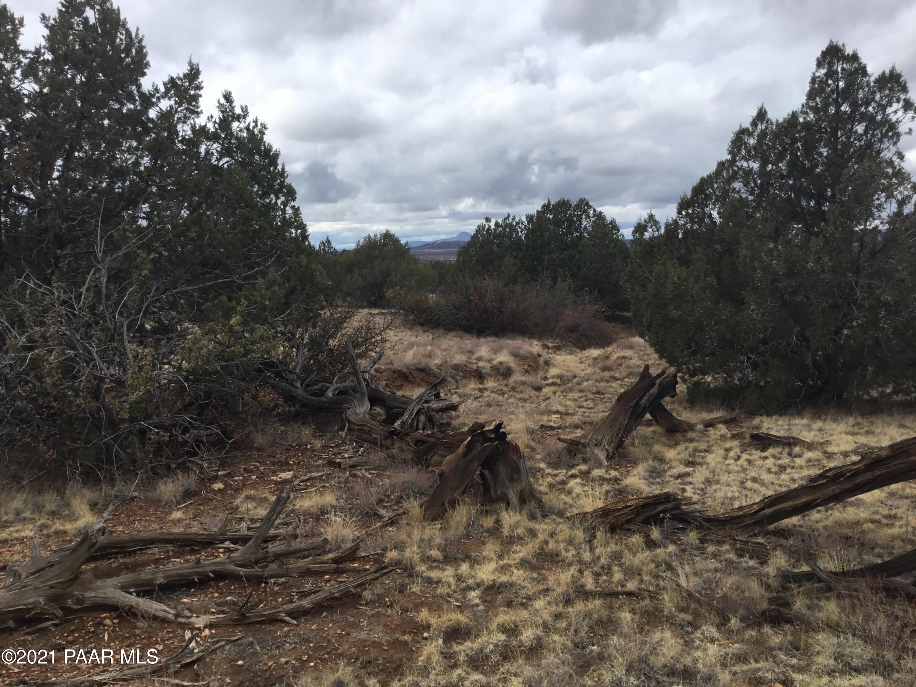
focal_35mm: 31
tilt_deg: -7.3
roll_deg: +0.5
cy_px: 344
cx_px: 458
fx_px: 820
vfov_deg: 45.4
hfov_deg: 58.4
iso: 25
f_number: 2.4
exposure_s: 1/1116
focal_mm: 3.3
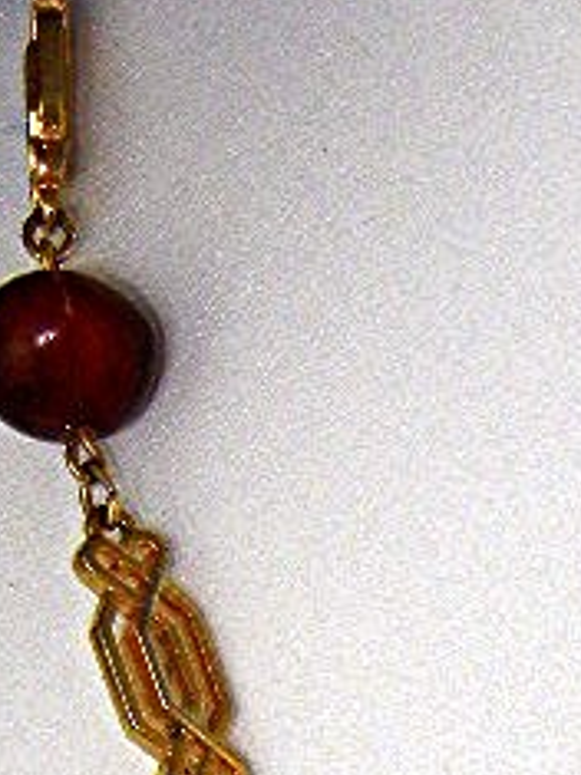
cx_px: 673
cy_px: 1431
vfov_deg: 13.4
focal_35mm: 131
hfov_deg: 11.1
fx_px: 2934
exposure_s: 1/74
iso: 230
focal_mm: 5.4
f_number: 7
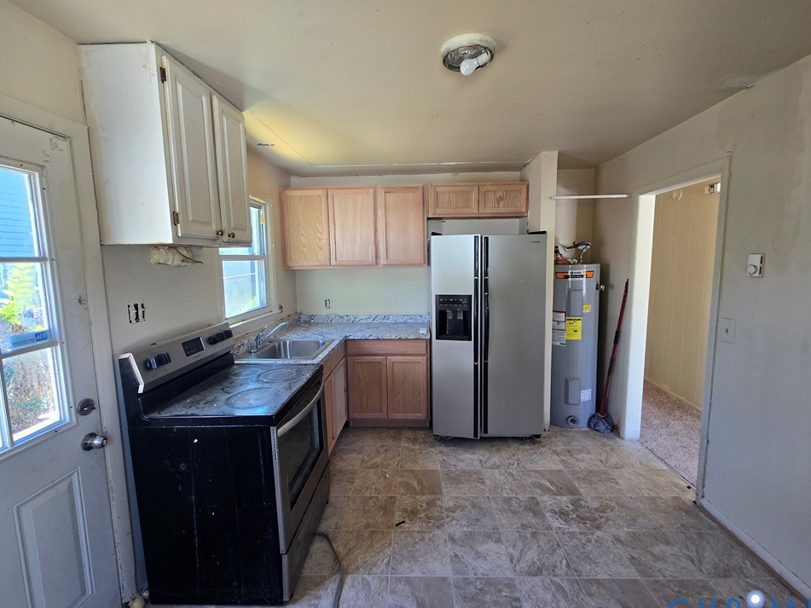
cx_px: 406
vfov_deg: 85.7
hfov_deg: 102.1
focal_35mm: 14
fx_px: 328
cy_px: 306
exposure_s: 1/60
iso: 100
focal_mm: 2.2
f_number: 2.2
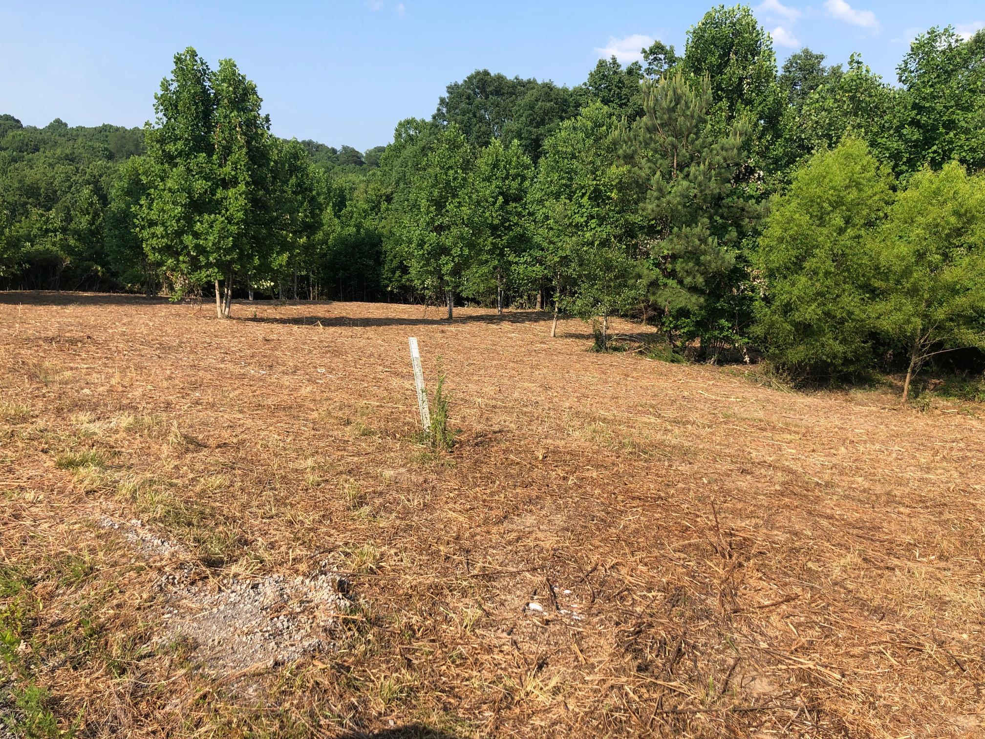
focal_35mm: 28
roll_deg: -1.1
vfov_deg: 49.7
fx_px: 797
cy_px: 370
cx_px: 492
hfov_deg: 63.4
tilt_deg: -11.8
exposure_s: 1/1171
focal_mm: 3.99
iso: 20
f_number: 1.8
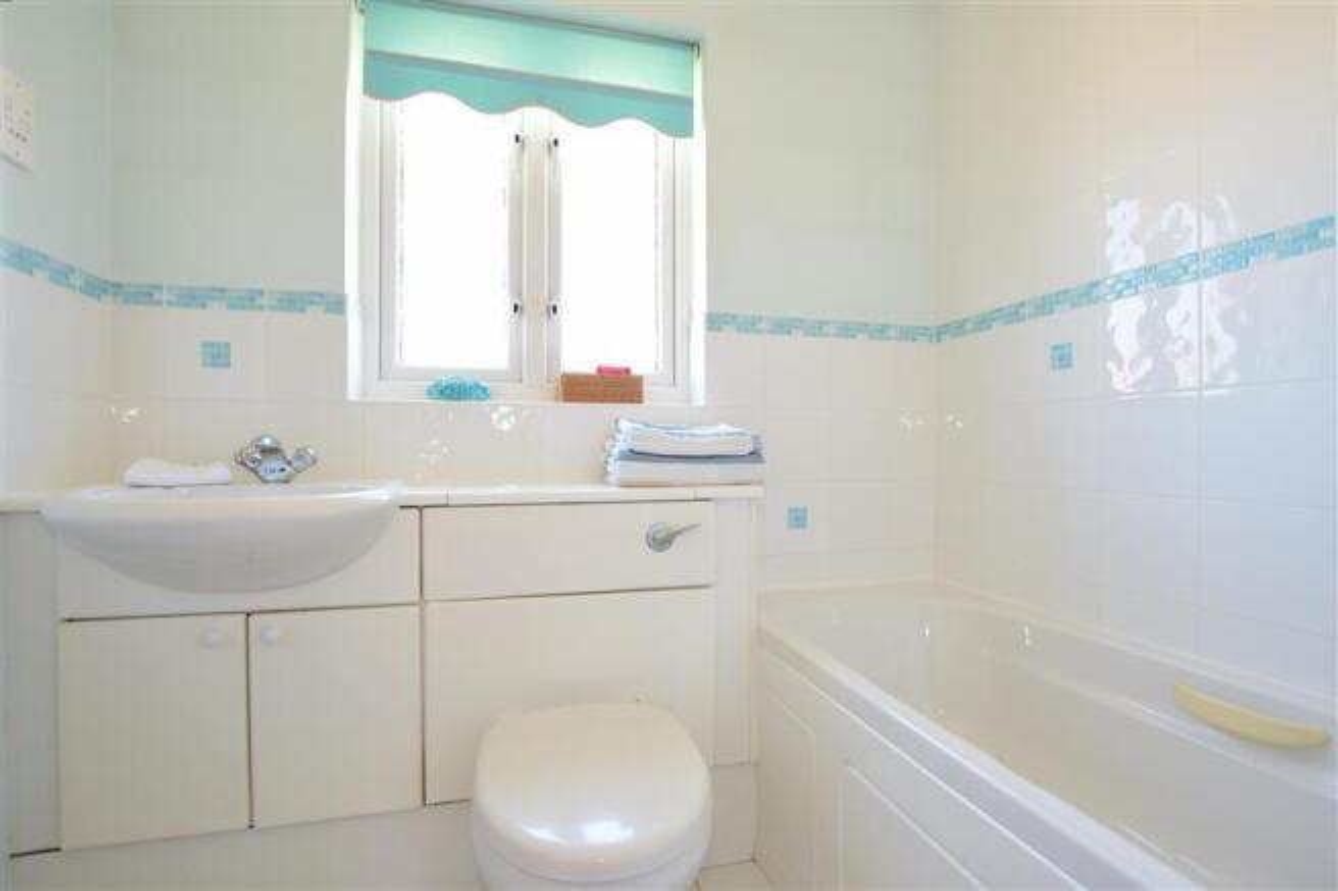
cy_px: 446
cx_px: 669
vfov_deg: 77.3
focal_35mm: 15
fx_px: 557
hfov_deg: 100.4
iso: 200
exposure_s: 1/15
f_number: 5
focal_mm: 10
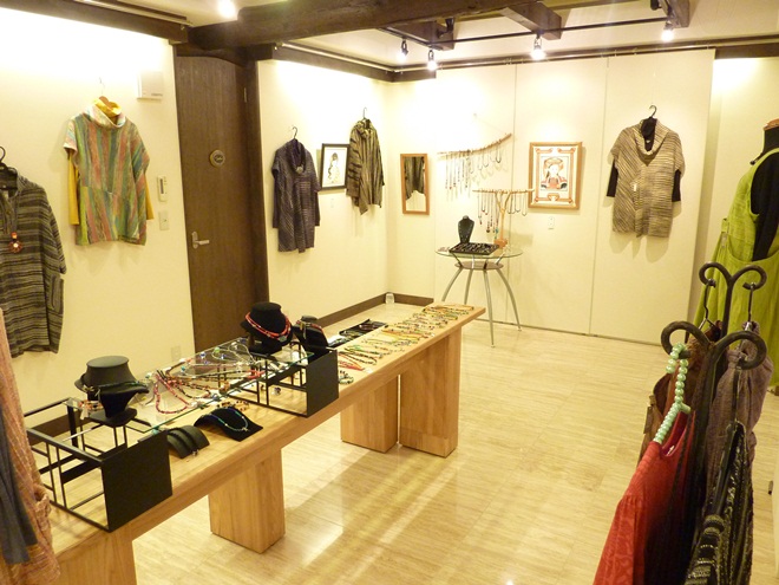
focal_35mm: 25
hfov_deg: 69.4
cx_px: 390
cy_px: 292
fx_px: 563
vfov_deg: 54.9
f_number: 3.3
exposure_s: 1/25
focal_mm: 4.1
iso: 400
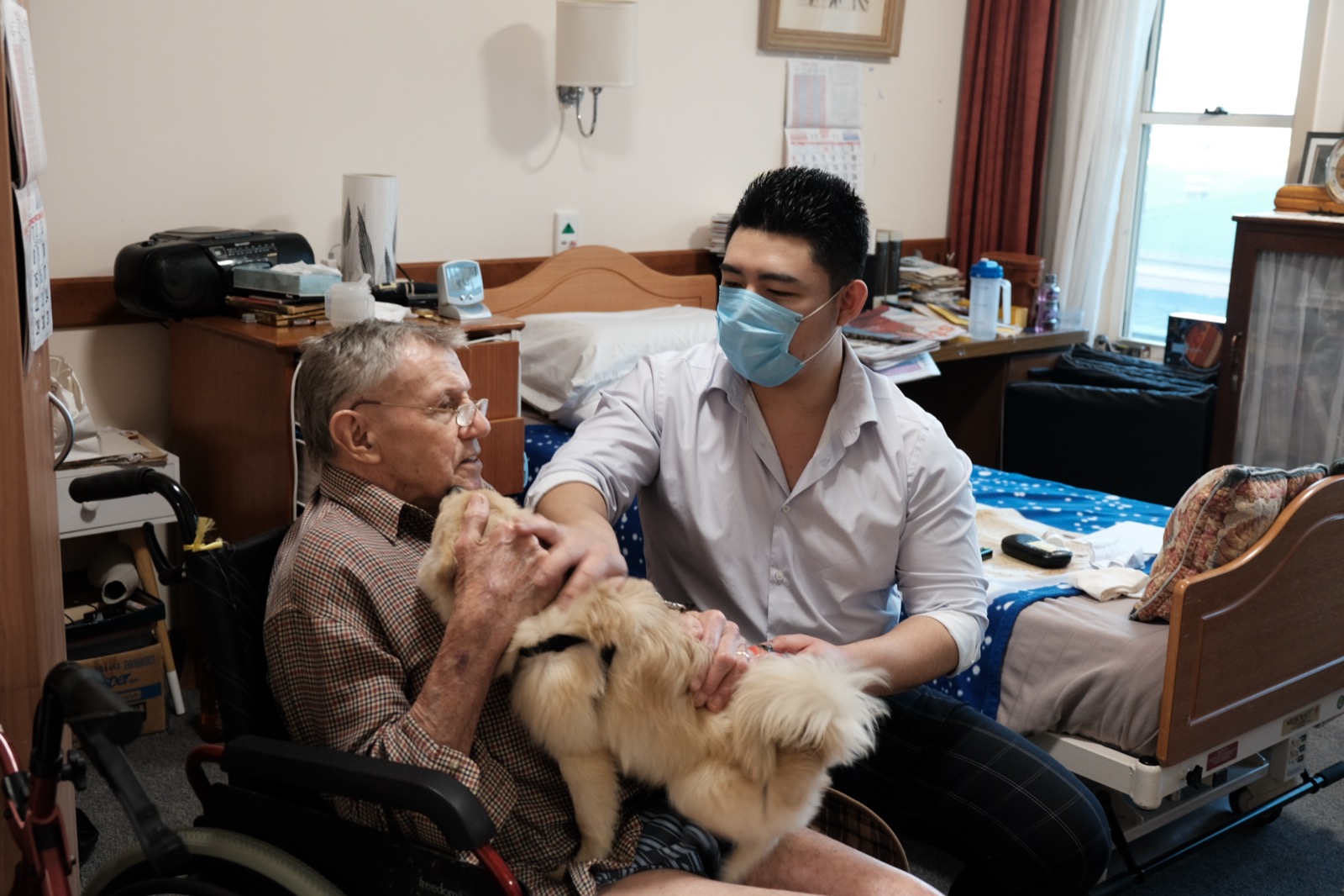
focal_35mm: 38
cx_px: 672
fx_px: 1418
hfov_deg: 50.7
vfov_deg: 35.0
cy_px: 448
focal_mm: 25.4
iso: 1000
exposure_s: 1/50
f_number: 3.2
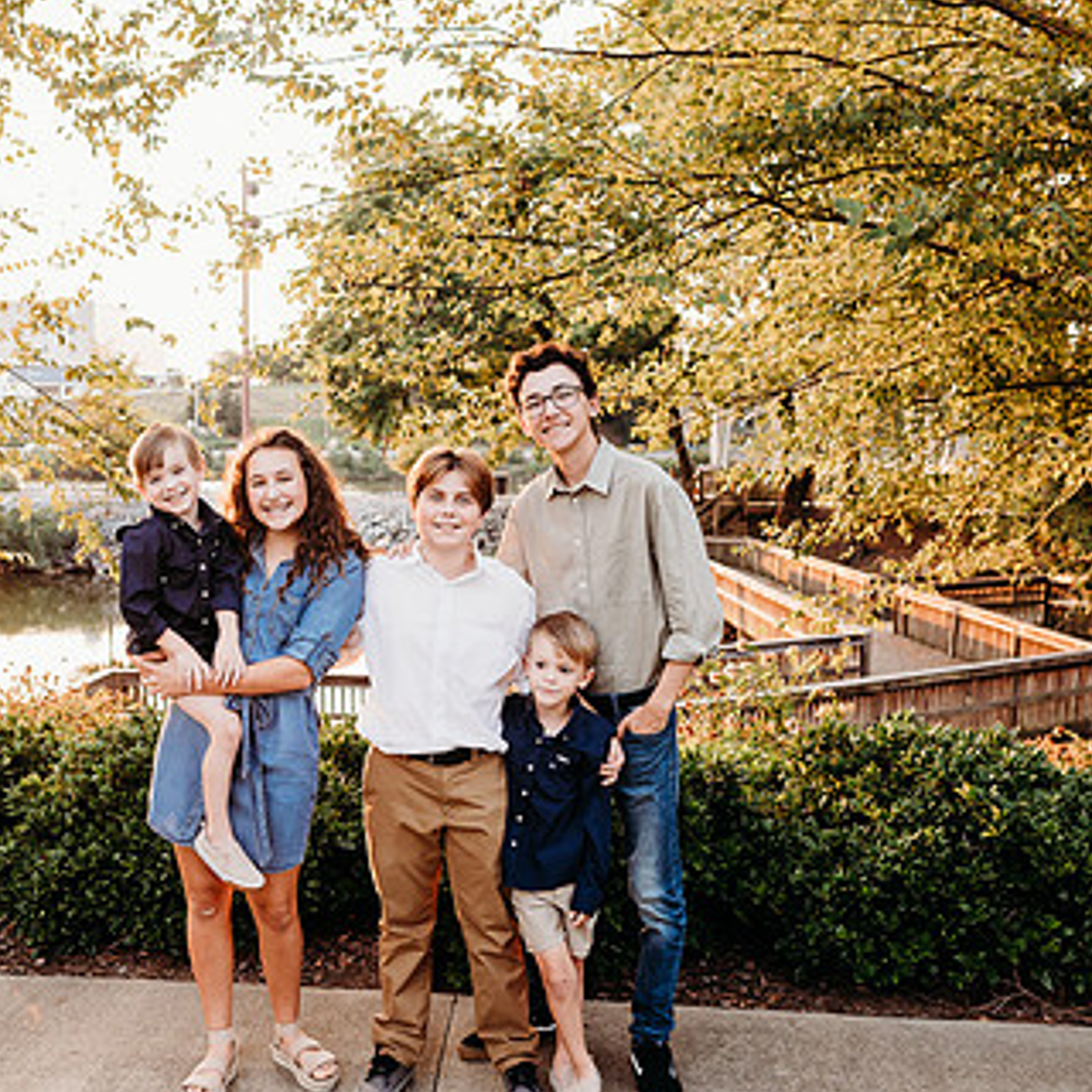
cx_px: 444
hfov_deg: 44.7
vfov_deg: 44.9
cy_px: 592
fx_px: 1321
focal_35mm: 37
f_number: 3.2
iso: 320
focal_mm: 24
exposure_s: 1/200
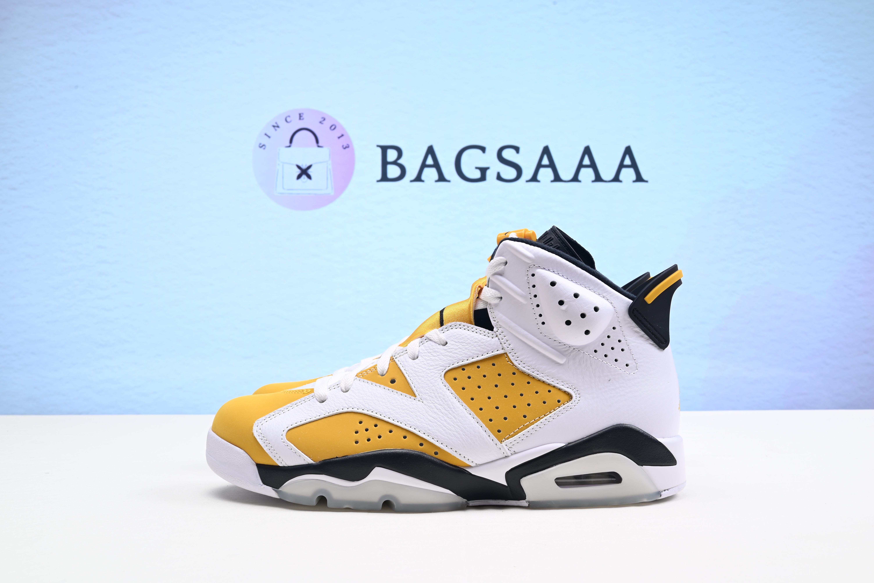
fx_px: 923
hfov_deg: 50.7
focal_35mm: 38
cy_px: 292
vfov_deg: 35.1
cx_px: 437
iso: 100
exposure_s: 1/2
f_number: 16
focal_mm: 38
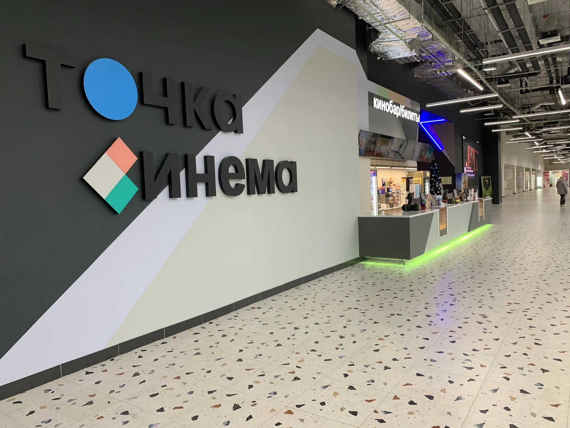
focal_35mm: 26
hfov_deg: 67.3
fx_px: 428
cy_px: 214
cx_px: 285
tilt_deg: -2.9
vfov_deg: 53.1
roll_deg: +1.8
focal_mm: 4.25
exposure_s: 1/60
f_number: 1.8
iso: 100
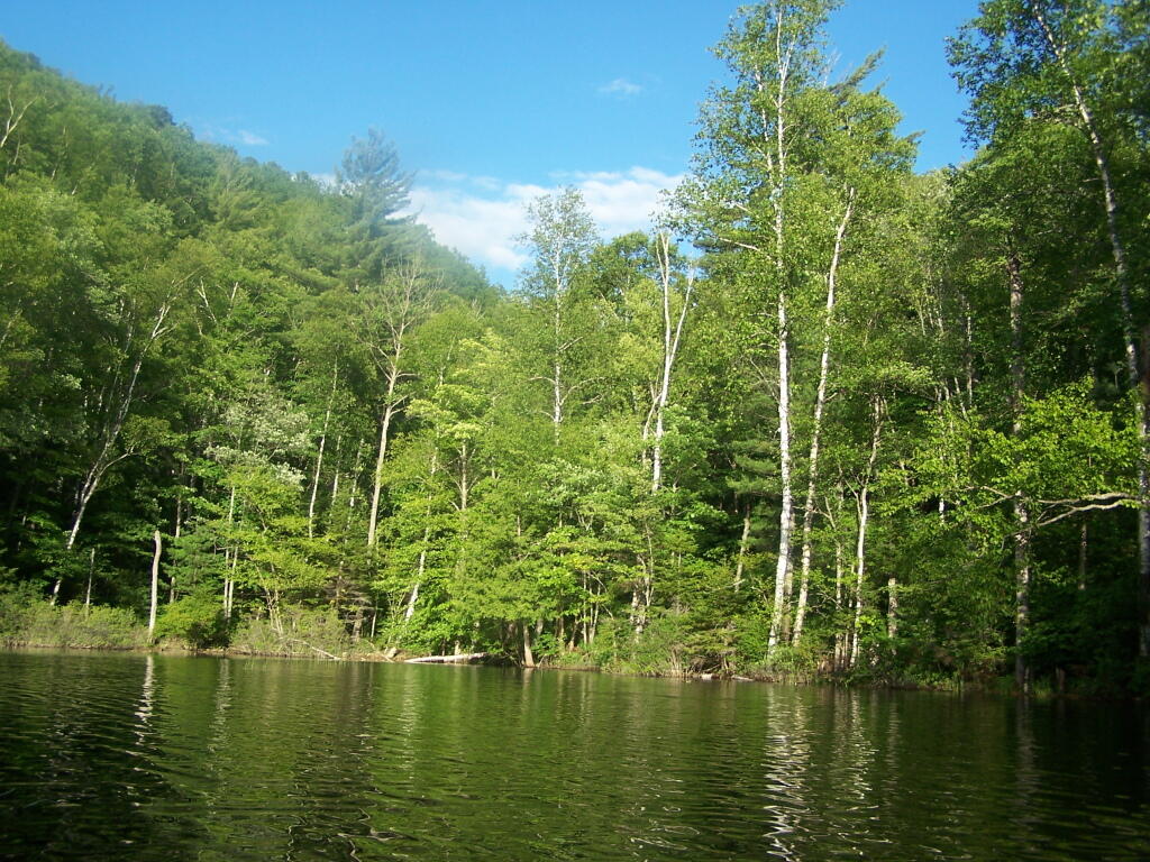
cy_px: 431
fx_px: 1262
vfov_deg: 37.7
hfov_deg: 49.0
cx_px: 575
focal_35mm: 38
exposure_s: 1/640
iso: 80
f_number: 2.8
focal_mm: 6.3
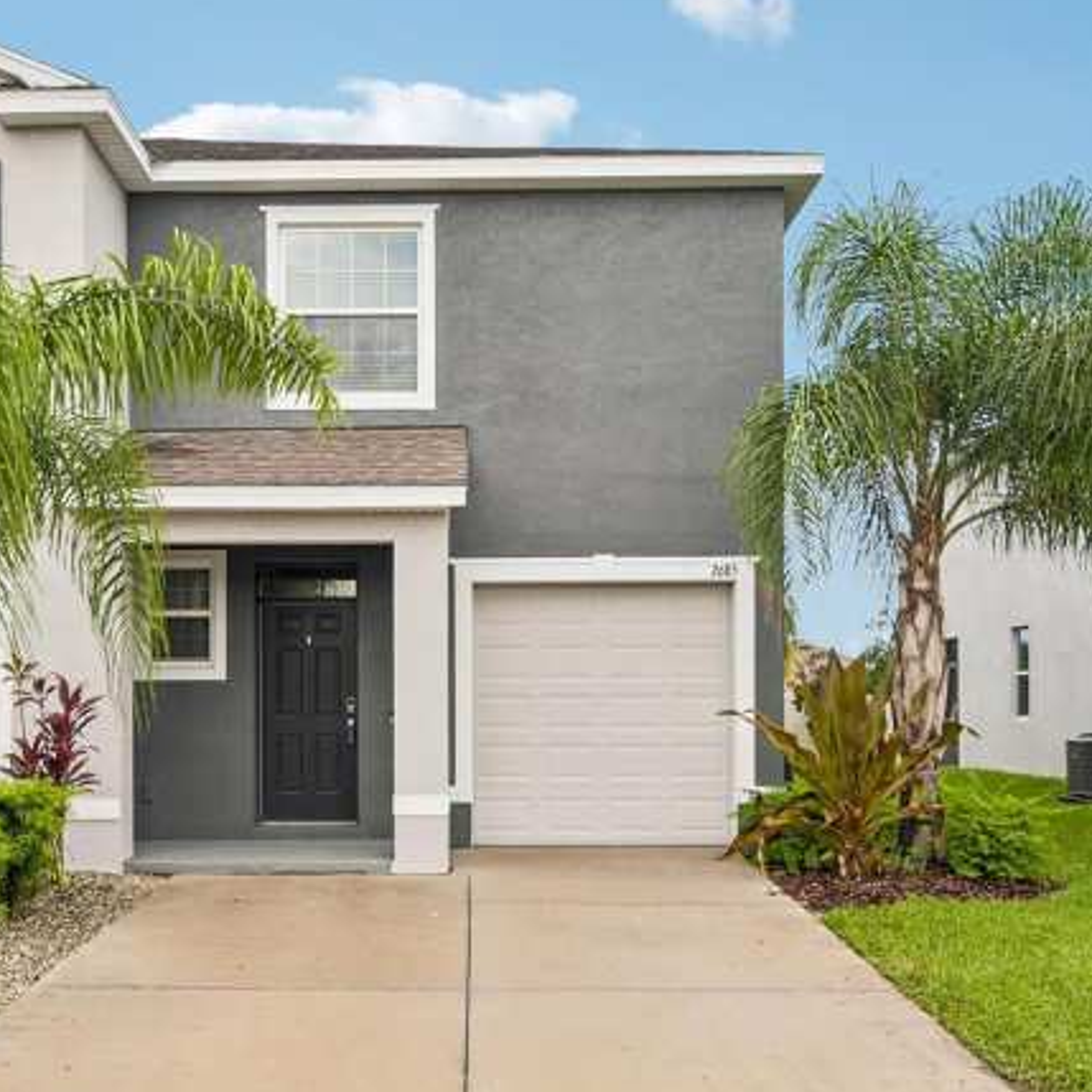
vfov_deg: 43.8
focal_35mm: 38
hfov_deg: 43.7
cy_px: 495
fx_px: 1356
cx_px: 458
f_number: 8
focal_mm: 24
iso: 400
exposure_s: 1/800
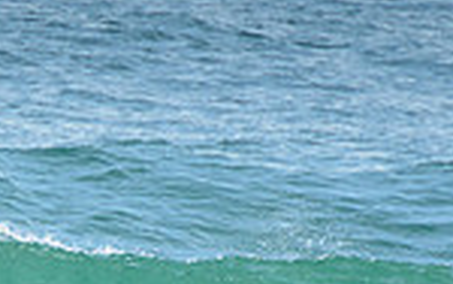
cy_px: 508
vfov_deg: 0.7
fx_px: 23919
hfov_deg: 1.1
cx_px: -181
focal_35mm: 1936
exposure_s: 1/1600
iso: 200
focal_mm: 400
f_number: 7.1
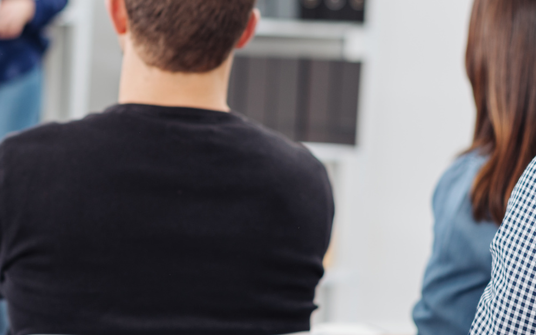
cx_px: 82
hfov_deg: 15.6
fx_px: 1942
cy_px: 41
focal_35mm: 133
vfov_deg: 9.8
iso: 100
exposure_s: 1/160
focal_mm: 55
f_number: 2.5
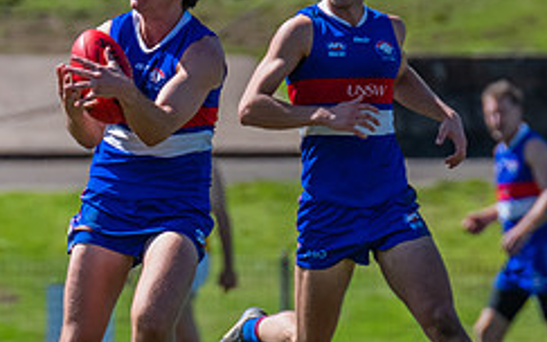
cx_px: 209
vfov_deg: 0.8
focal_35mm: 1703
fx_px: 25393
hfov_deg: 1.2
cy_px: 224
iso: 800
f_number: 6.3
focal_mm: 420
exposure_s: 1/2000
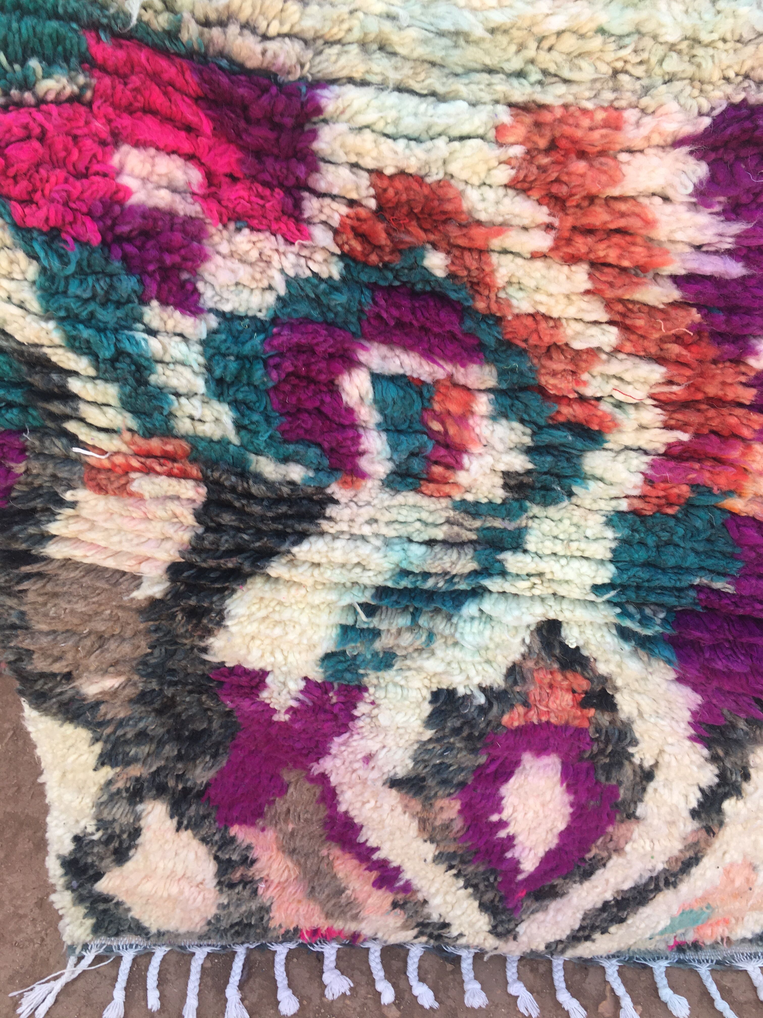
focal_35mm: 29
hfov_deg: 48.2
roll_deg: -3.3
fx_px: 852
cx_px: 382
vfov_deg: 61.7
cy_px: 509
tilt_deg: -34.3
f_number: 2.2
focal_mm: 4.15
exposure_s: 1/187
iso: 25
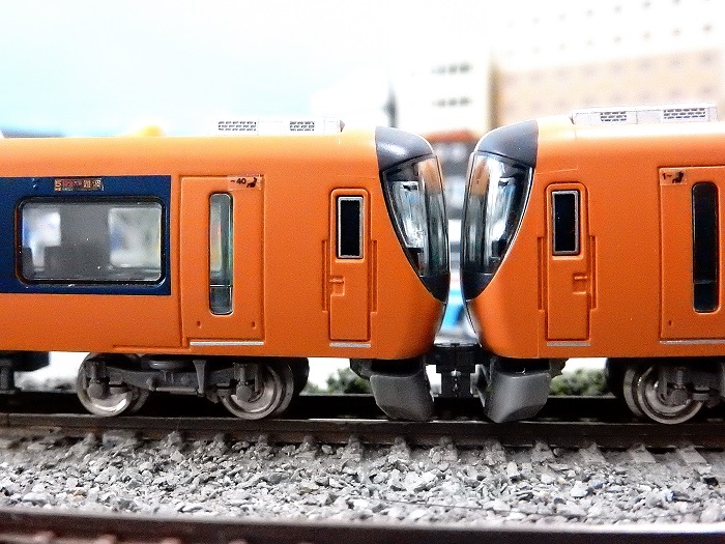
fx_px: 754
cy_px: 272
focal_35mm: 36
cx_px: 362
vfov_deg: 39.7
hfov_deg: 51.4
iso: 3200
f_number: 4
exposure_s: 1/100
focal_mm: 6.4
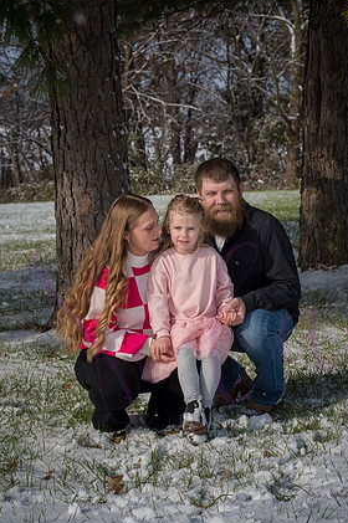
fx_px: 1554
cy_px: 261
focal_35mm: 107
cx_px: 185
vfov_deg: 19.1
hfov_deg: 12.8
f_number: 11
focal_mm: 100
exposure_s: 1/1250
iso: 640
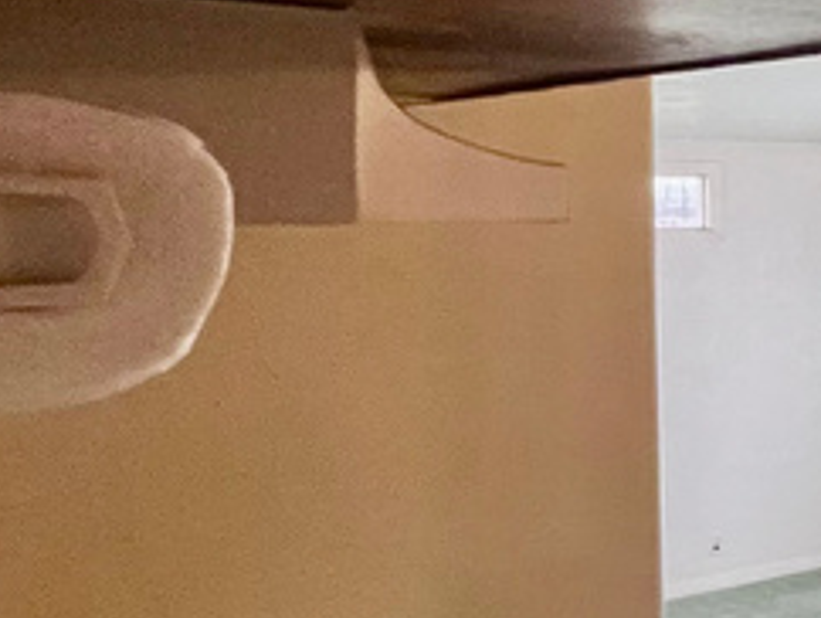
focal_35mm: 55
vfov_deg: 26.6
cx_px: 1578
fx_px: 1306
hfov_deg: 20.3
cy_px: 251
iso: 640
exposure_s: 1/60
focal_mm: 1.57
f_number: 1.8
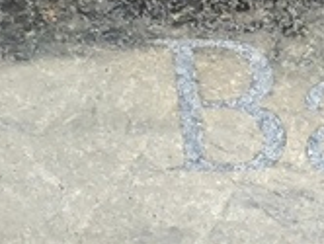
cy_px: -49
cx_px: 592
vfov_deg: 6.2
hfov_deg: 7.9
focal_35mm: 240
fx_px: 2250
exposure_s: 1/120
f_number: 1.7
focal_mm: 4.71
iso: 64
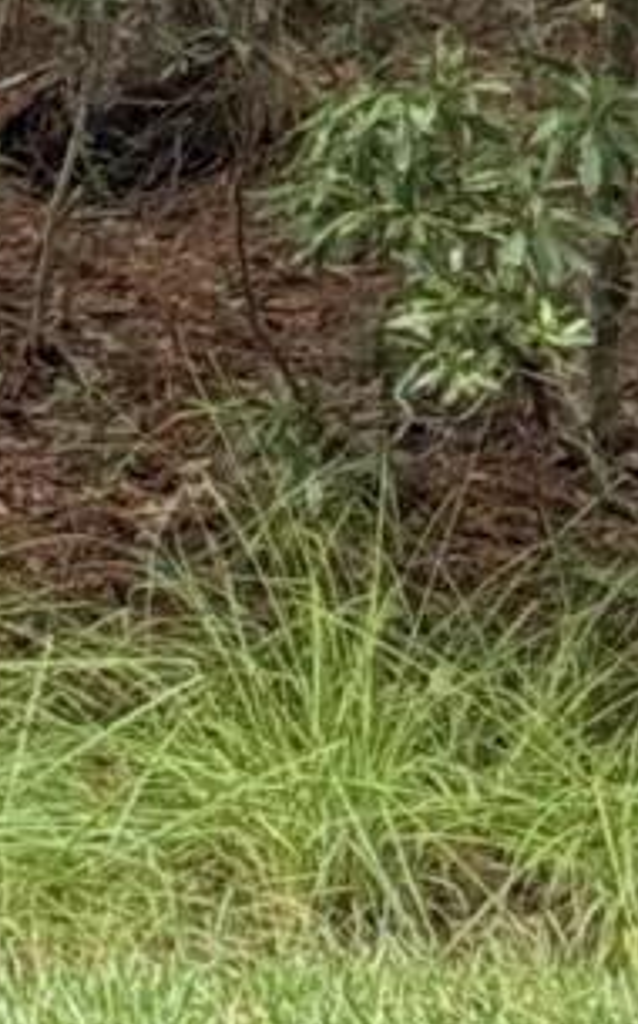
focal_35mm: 334
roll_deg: -1.6
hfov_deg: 3.8
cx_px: -1672
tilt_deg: -0.6
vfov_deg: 6.2
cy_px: -648
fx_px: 9314
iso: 80
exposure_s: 1/121
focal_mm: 6.76
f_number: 1.78
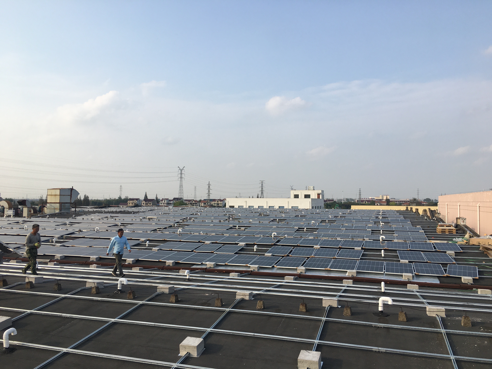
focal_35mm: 29
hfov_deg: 61.7
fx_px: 412
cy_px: 184
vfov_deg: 48.2
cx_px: 246
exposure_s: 1/1221
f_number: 2.2
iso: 25
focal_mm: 4.15
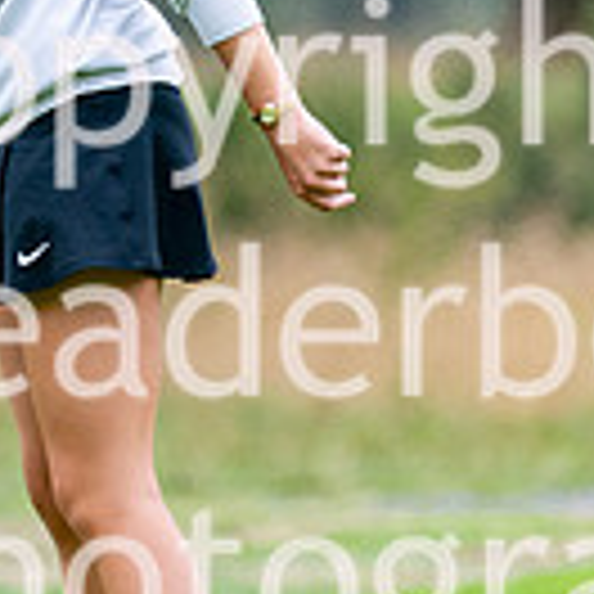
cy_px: 364
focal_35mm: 1678
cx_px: 423
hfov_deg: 1.0
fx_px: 32577
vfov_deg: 1.0
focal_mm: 300
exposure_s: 1/1250
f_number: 4
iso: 400
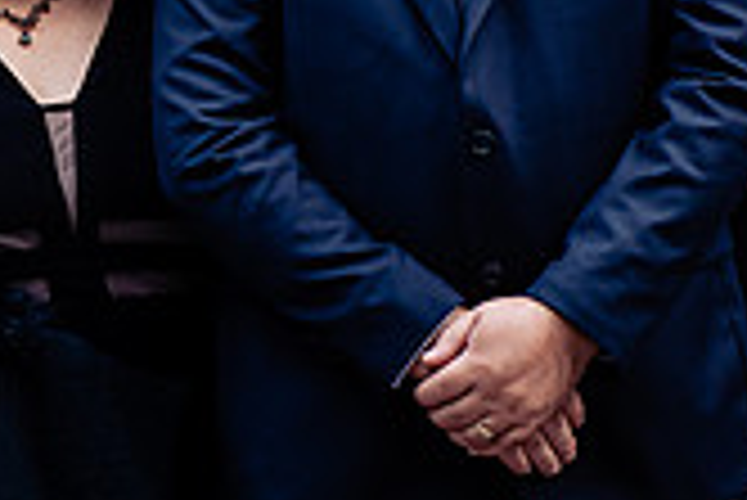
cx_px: 104
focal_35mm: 245
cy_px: 38
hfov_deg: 8.4
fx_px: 5088
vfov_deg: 5.6
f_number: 2.8
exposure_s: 1/160
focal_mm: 70
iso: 320
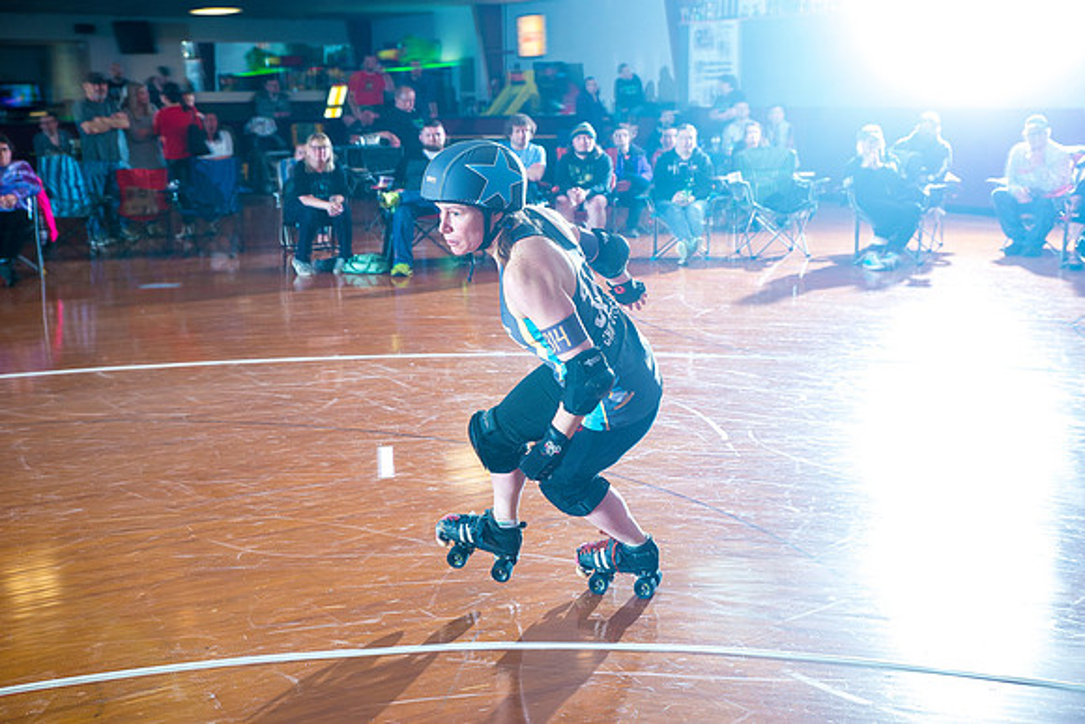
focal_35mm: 46
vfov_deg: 29.3
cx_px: 542
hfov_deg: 42.7
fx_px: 1387
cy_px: 362
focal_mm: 46
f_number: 5.6
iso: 800
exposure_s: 1/160
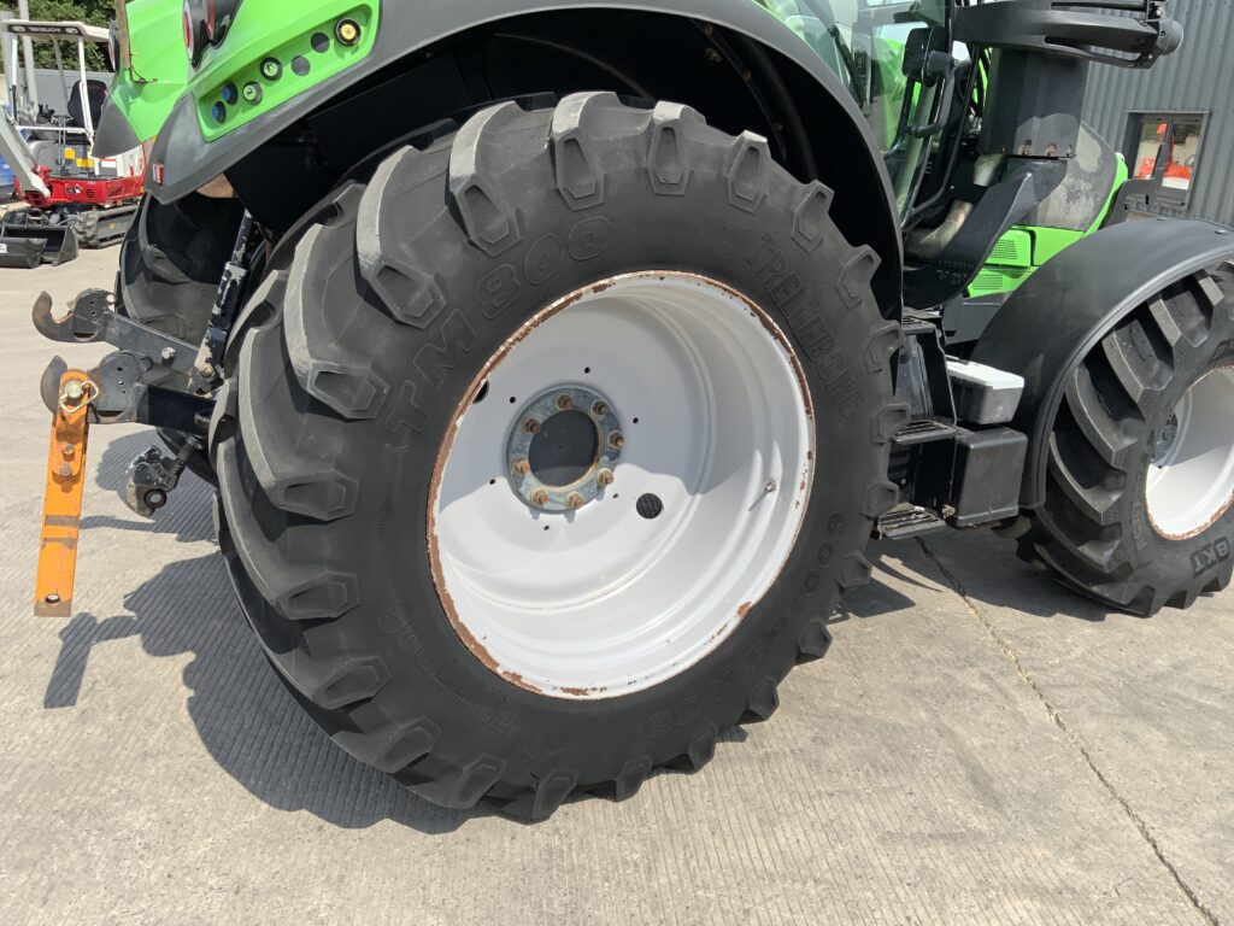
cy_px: 463
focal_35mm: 29
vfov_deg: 48.2
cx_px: 617
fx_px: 1034
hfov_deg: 61.7
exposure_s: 1/1412
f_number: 1.8
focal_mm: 3
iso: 16
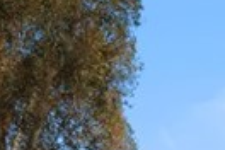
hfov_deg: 16.8
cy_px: 449
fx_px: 681
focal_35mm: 109
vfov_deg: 9.7
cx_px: 349
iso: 200
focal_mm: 14
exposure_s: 1/500
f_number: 11
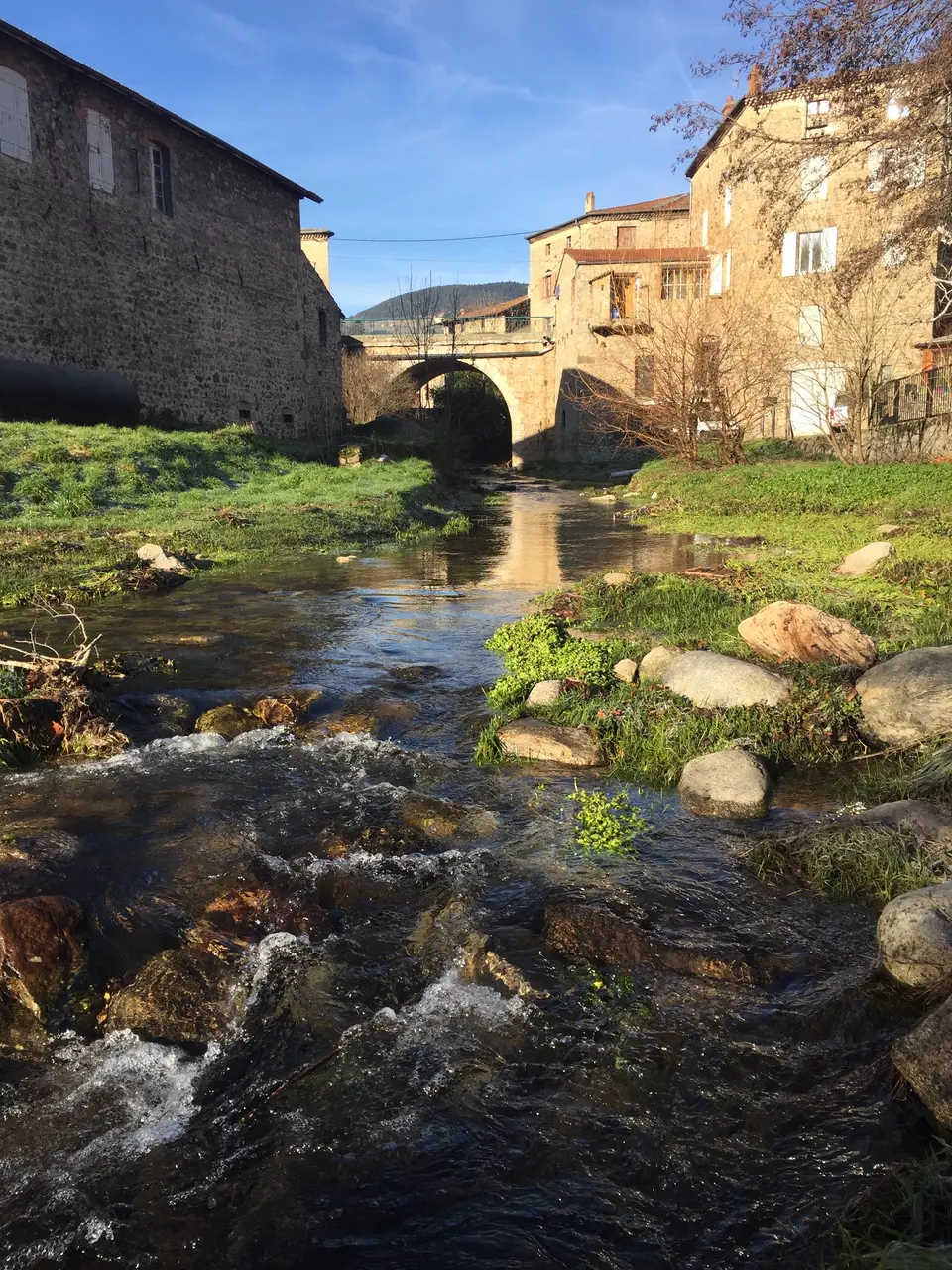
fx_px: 1063
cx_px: 476
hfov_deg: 48.2
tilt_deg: -8.1
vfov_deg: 61.7
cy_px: 635
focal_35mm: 29
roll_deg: +0.9
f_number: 2.2
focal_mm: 4.15
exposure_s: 1/1130
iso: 32
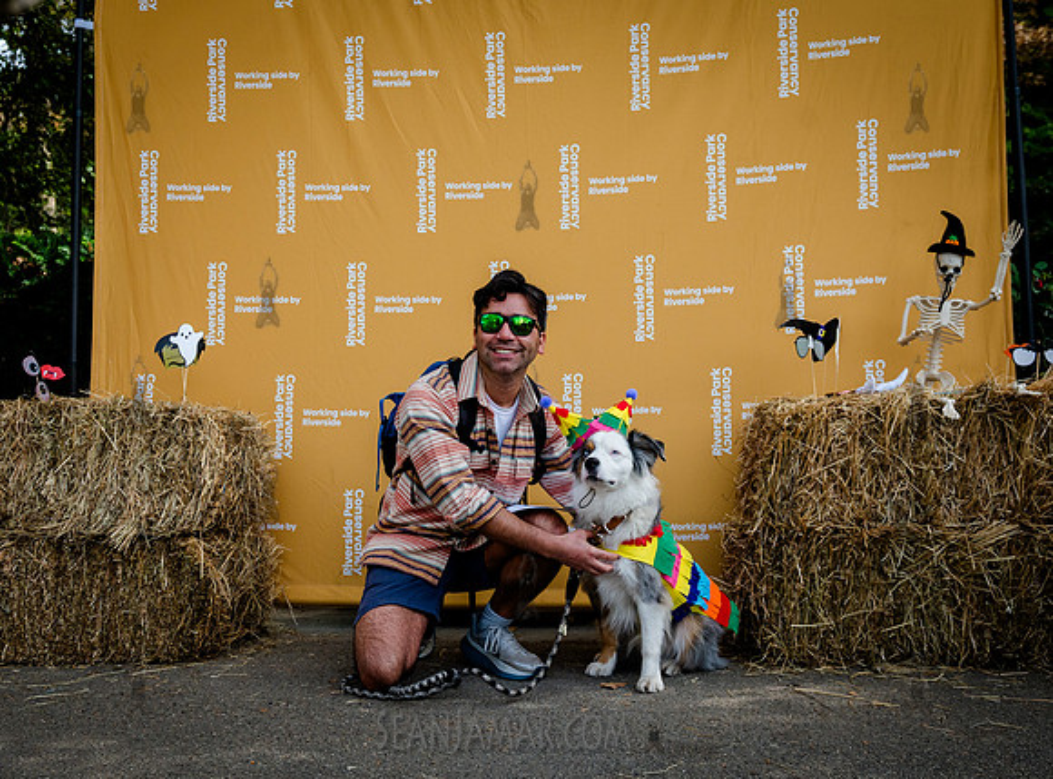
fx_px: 1146
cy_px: 434
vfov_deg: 37.5
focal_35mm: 38
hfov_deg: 49.3
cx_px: 509
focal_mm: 31
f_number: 4
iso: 1000
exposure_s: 1/2000
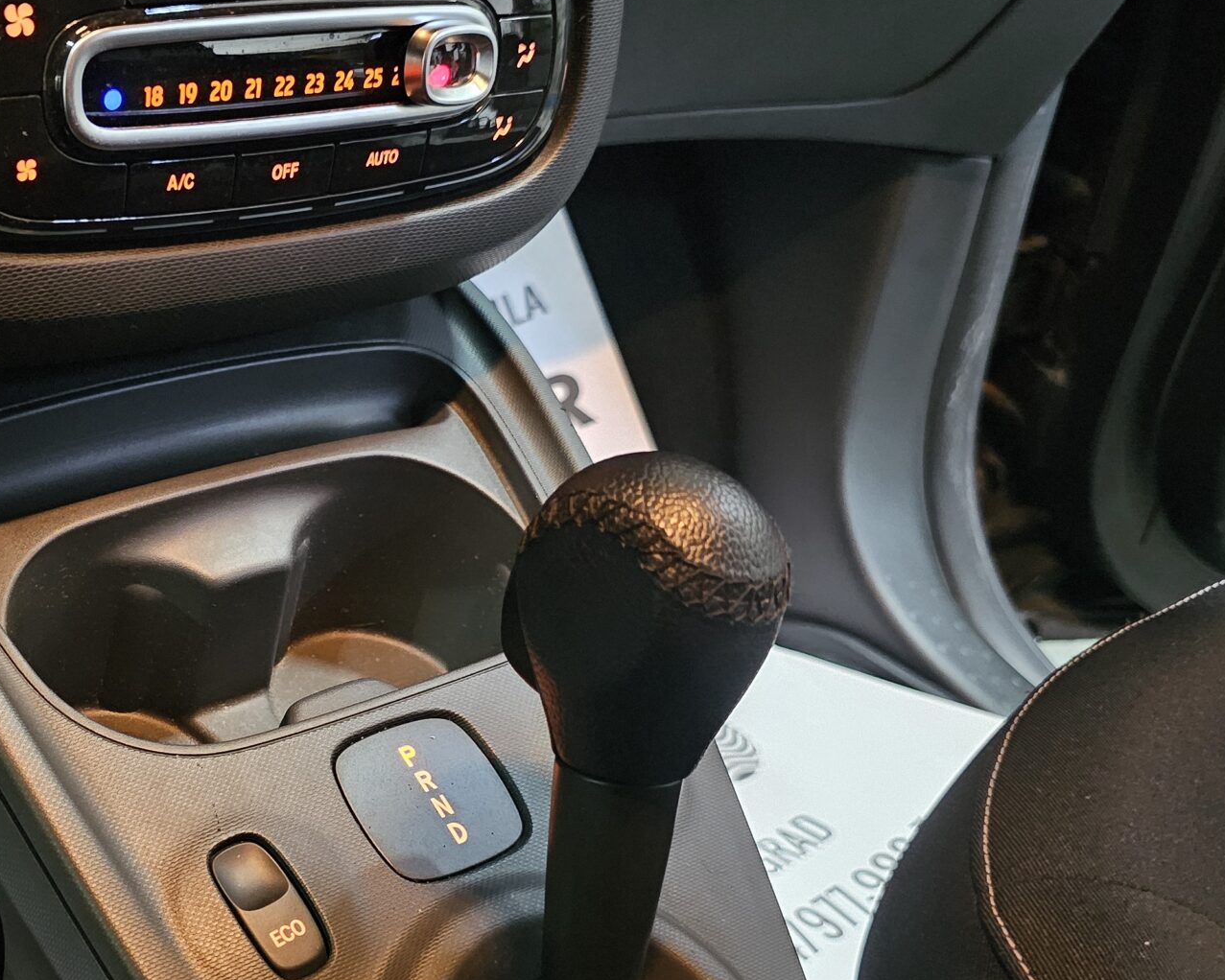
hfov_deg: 39.4
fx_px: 1632
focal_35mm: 45
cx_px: 234
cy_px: 584
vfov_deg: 33.3
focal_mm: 6.3
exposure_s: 1/16.7
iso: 1250
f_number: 1.7
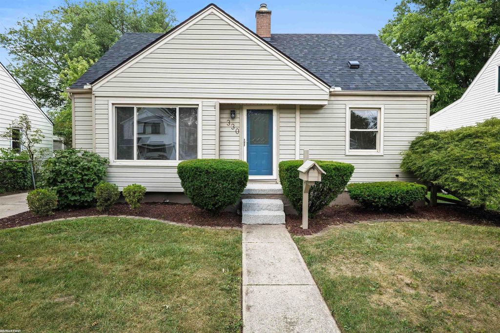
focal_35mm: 21
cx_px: 250
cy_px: 166
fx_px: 292
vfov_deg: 59.5
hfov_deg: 81.2
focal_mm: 21
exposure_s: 1/20
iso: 100
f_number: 7.1
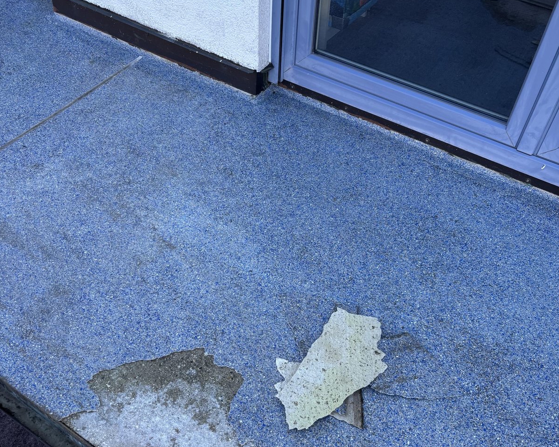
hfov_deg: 52.8
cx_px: 280
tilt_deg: -48.5
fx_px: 562
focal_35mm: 34
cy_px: 279
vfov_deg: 43.0
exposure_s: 1/419
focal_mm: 5.96
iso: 50
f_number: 1.6
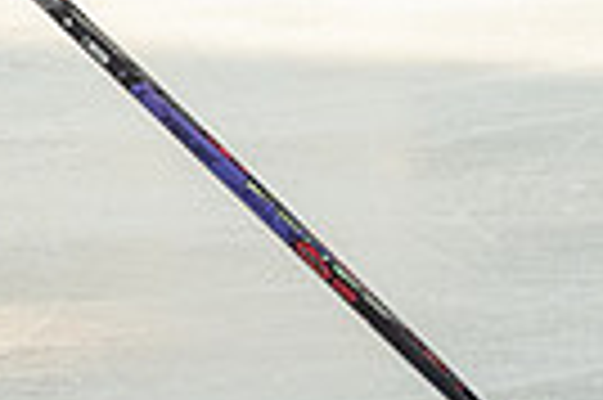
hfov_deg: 1.7
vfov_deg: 1.1
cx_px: -554
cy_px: -101
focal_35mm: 1244
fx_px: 20811
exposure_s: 1/1600
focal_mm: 150
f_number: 3.5
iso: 800
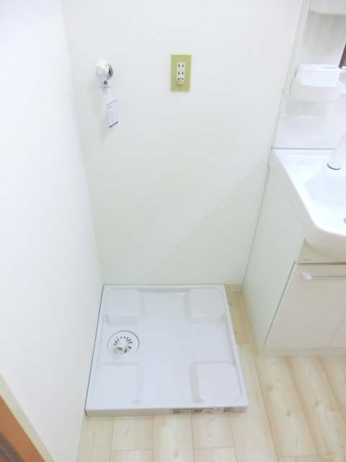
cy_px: 231
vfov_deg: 71.6
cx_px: 173
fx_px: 320
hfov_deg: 56.8
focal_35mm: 24
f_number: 3.2
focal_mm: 4.3
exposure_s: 1/60
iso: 640
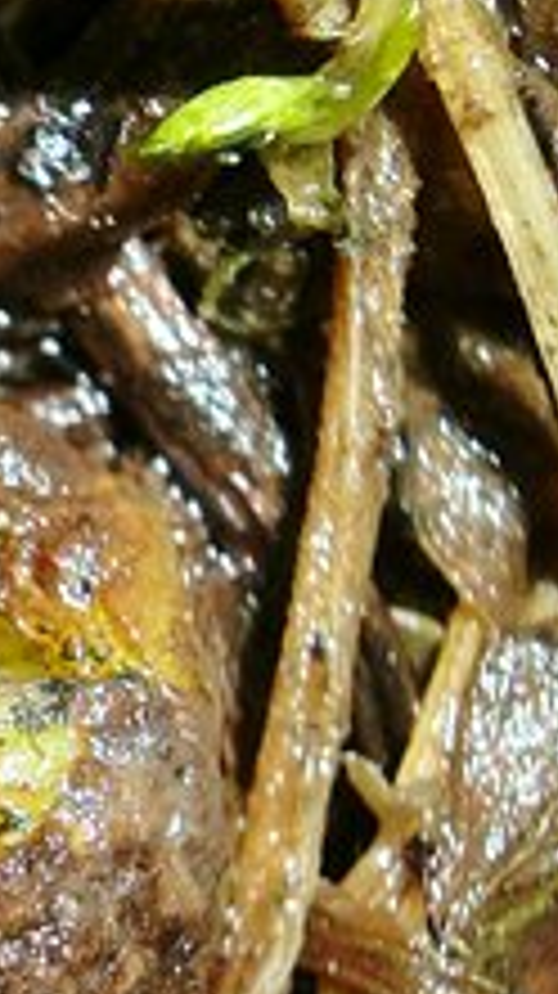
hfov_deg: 12.5
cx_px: -536
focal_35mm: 86
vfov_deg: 24.4
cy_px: 760
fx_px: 2266
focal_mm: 5.58
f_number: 8.4
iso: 64
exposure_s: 1/60
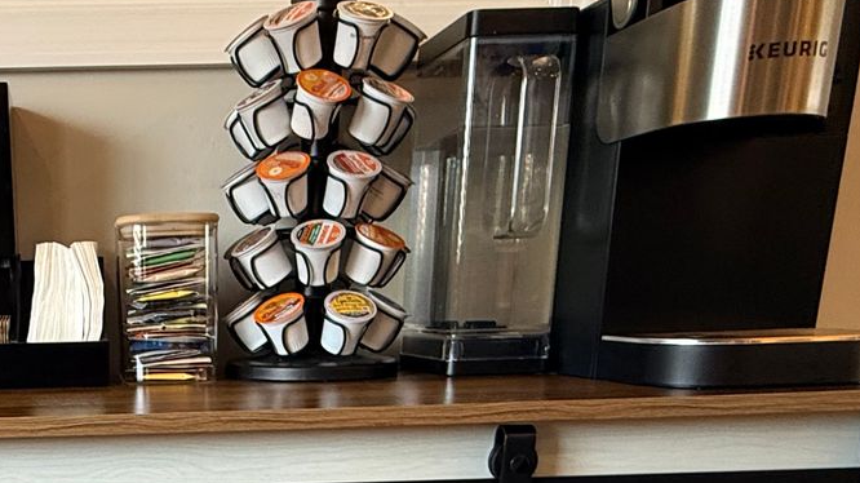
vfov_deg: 24.5
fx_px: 1003
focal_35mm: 44
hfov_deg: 42.7
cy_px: 581
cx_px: 94
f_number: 2.2
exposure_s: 1/60
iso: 250
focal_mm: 2.22
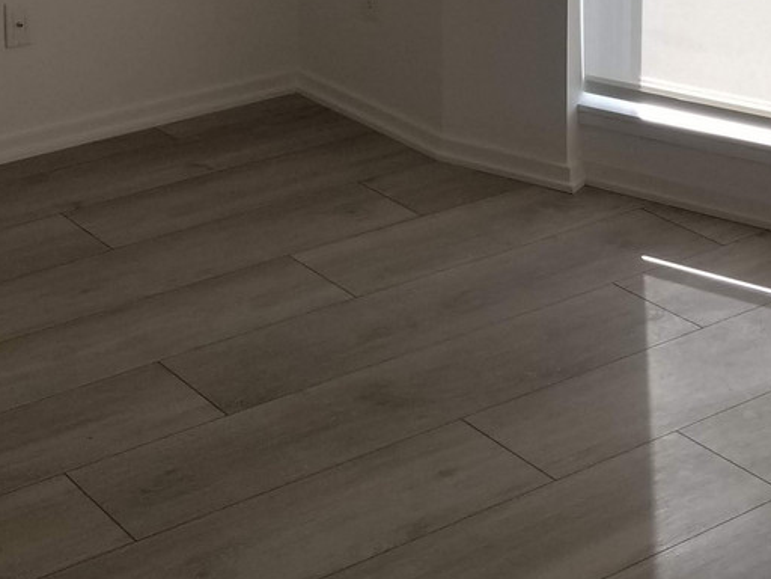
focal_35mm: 78
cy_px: -166
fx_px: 1737
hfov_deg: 24.8
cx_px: 235
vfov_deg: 17.7
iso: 50
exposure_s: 1/602
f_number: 1.7
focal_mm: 4.25
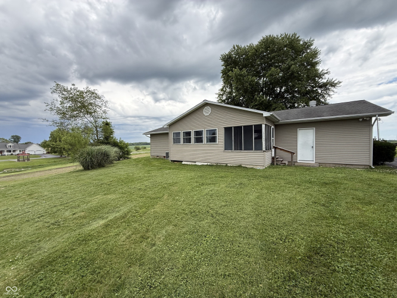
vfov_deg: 85.7
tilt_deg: -1.9
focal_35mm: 14
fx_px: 161
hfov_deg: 102.1
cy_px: 149
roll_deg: +3.2
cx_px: 198
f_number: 2.2
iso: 64
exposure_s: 1/734
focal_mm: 2.22
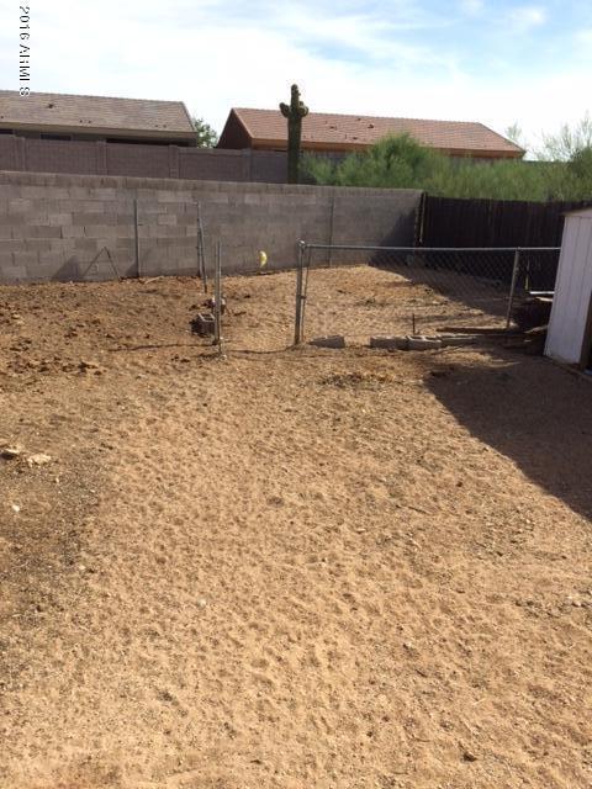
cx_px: 296
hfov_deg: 48.2
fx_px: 661
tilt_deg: -18.6
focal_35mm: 29
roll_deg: -1.5
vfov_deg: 61.7
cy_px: 394
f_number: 2.2
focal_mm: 4.15
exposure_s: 1/3165
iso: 32
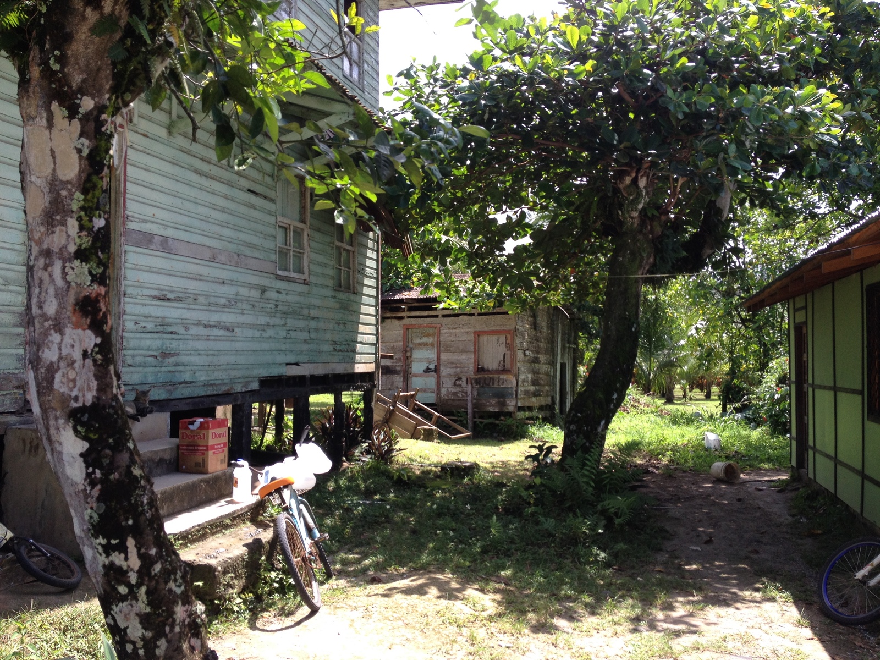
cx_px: 440
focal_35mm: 35
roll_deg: -0.4
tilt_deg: -1.9
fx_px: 890
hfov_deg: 52.6
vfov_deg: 40.7
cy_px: 330
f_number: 2.4
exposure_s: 1/418
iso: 50
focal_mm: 4.28
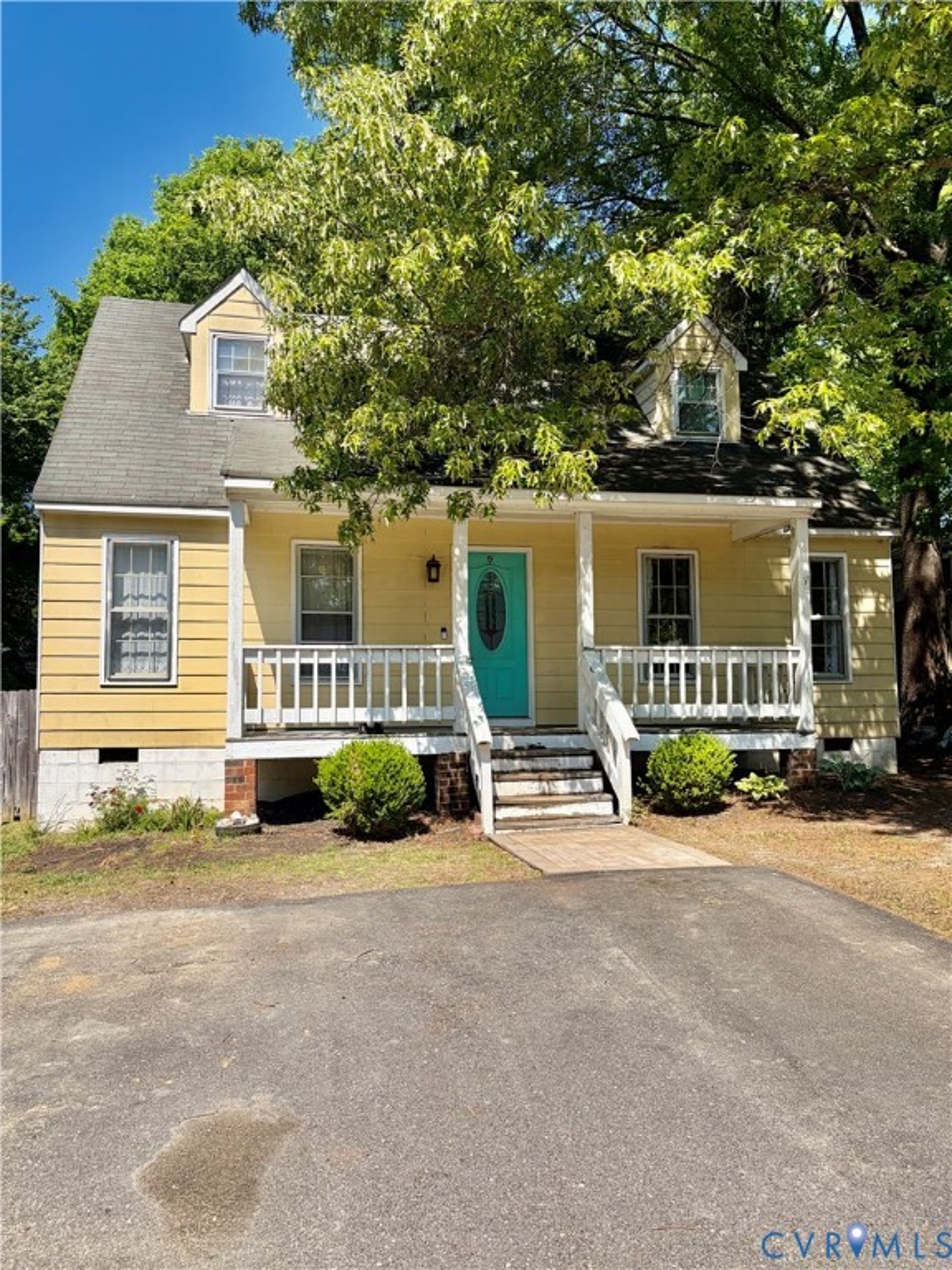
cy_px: 635
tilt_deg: +4.0
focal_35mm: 26
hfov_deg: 53.1
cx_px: 476
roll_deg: +0.4
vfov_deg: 67.3
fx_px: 953
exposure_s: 1/3279
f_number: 1.6
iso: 50
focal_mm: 5.96
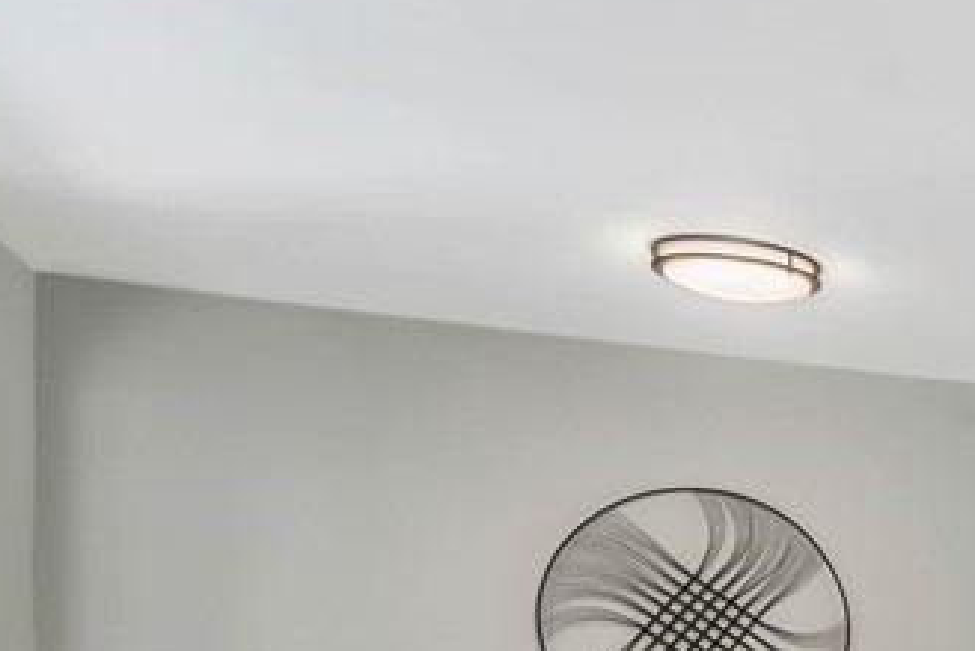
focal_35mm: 53
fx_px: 1436
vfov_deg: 23.7
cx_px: 1575
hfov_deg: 25.0
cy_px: 746
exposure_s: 1/13
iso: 1250
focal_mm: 16
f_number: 6.3
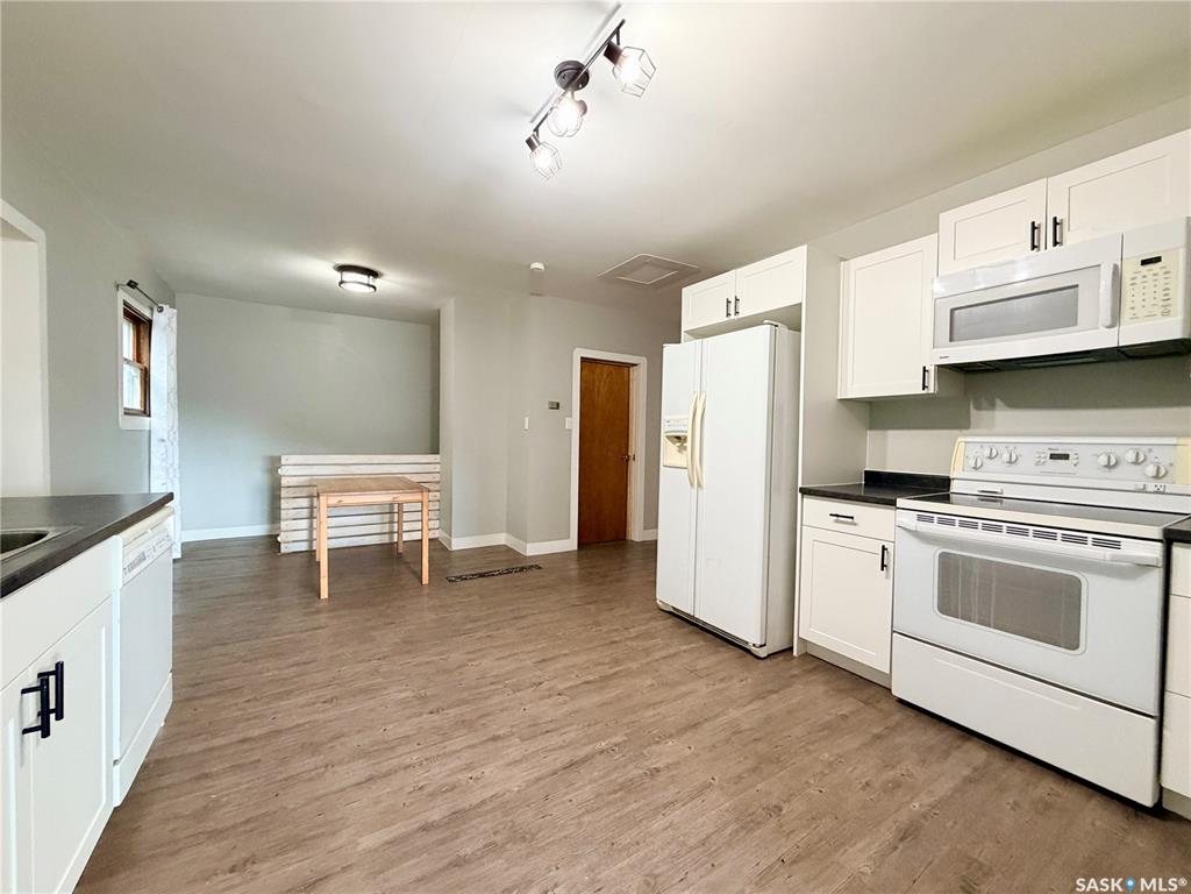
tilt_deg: -0.6
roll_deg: +0.0
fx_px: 482
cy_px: 447
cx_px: 596
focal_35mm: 14
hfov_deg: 102.1
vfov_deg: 85.7
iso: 400
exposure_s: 1/60
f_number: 2.2
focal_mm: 2.22
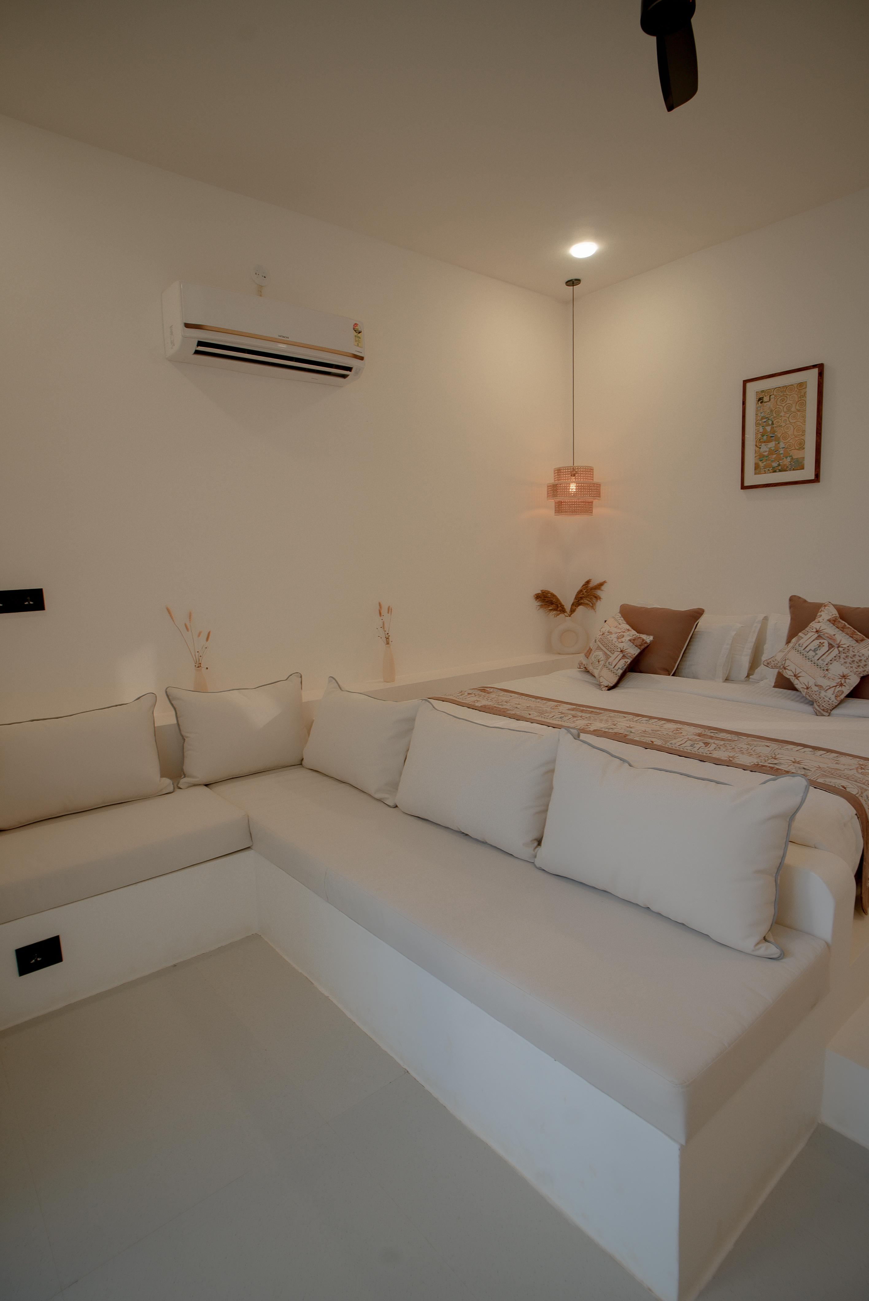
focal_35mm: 18
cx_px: 434
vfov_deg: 90.0
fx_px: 651
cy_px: 650
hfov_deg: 67.5
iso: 160
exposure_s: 1/40
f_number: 5
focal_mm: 18
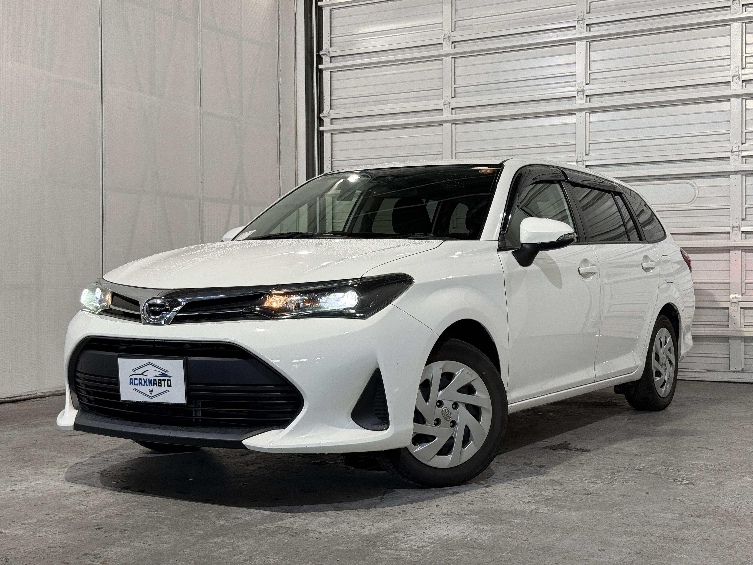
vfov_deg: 30.3
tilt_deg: -0.4
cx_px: 376
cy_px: 282
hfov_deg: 39.7
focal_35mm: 48
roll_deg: -0.3
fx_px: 1044
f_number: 1.78
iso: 64
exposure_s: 1/60
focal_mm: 6.76
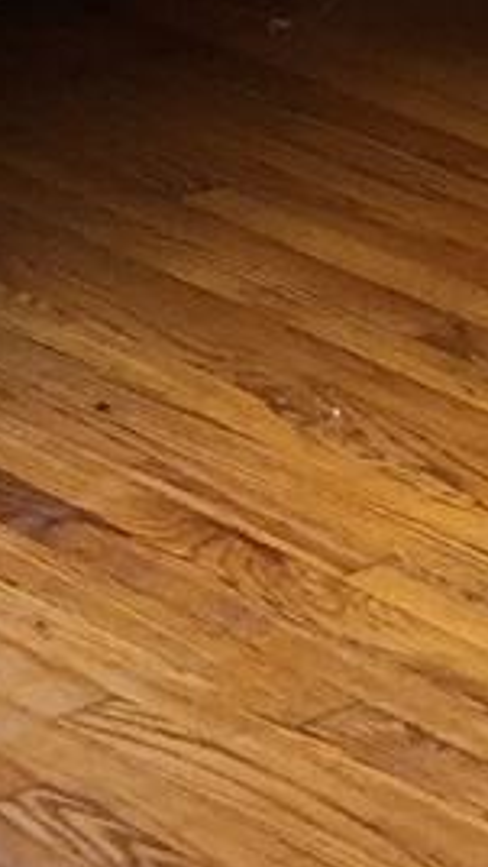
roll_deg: -3.5
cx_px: 187
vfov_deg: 8.0
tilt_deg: -2.6
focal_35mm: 241
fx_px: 5537
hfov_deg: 5.0
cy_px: -1504
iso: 25
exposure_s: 1/60
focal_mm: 4.15
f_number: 2.2
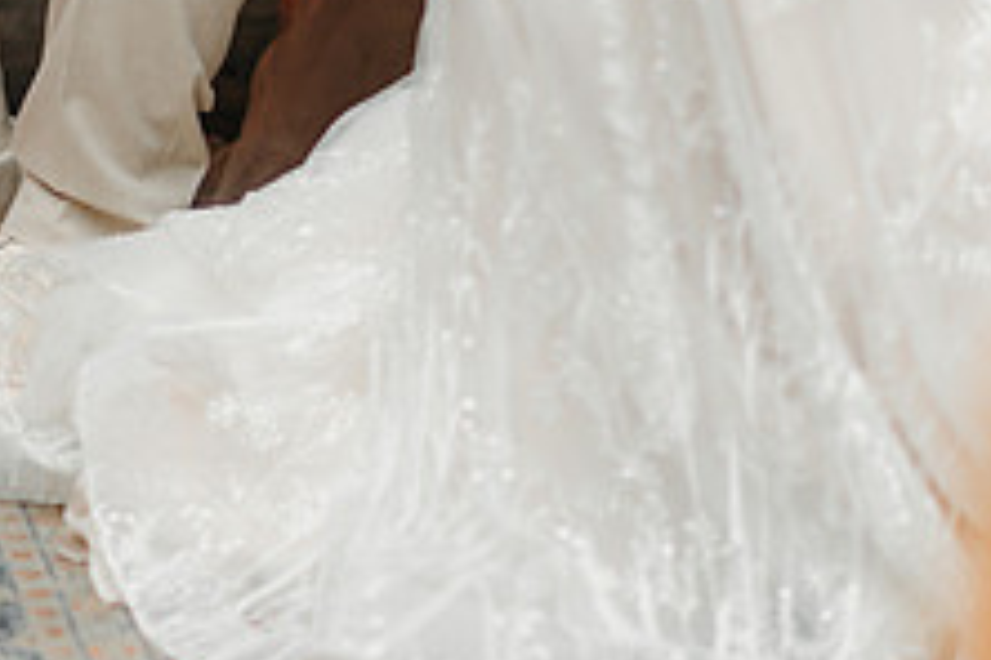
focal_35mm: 222
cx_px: 429
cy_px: 118
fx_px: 6111
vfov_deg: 6.2
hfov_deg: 9.3
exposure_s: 1/800
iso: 100
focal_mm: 85
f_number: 2
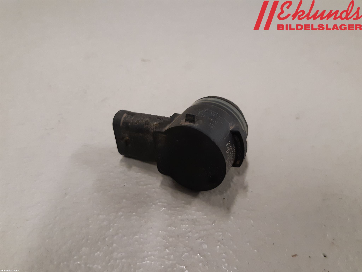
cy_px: 136
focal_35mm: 26
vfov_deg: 53.1
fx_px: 272
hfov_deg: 67.3
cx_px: 181
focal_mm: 3.93
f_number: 1.7
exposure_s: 1/50
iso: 200
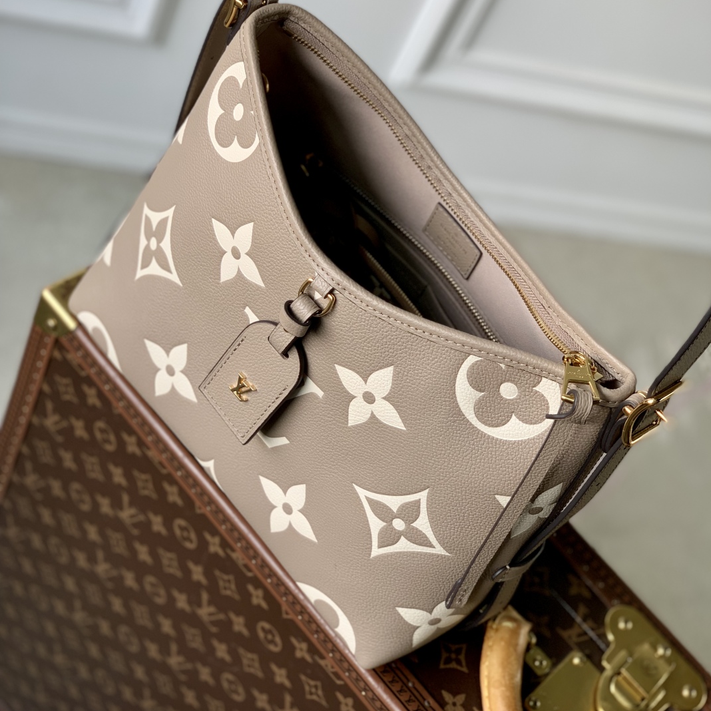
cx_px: 359
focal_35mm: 62
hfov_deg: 27.7
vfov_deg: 27.7
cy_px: 290
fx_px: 1441
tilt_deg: -47.9
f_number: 2.4
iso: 20
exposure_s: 1/122
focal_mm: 6
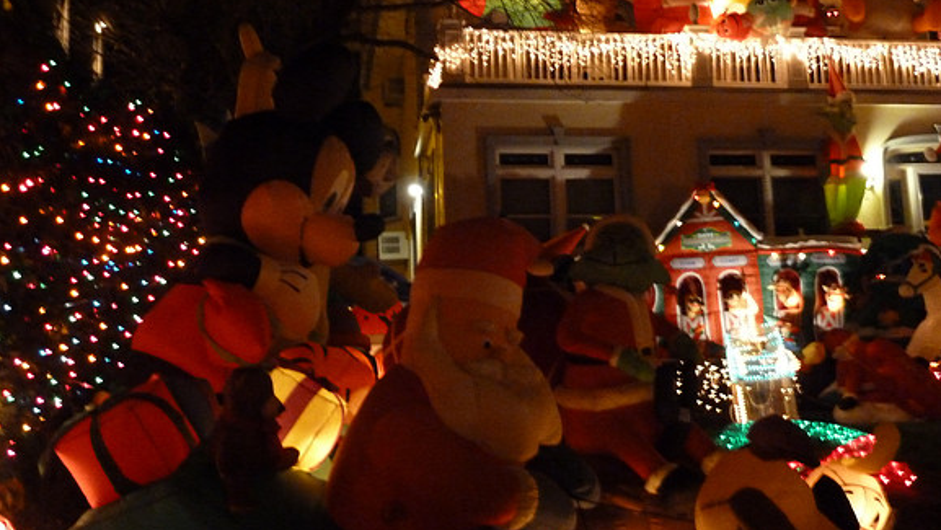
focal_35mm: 46
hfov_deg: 44.6
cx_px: 471
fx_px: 1148
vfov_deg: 26.0
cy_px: 229
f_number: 3.7
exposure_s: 1/6
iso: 800
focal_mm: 6.9
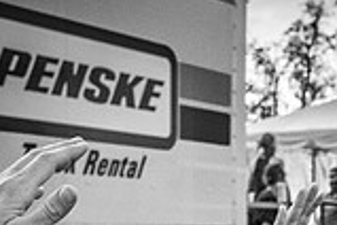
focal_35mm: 112
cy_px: 359
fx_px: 1048
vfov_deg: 11.6
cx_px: 500
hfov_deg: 16.7
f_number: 5.6
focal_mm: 28
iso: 6400
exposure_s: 1/250
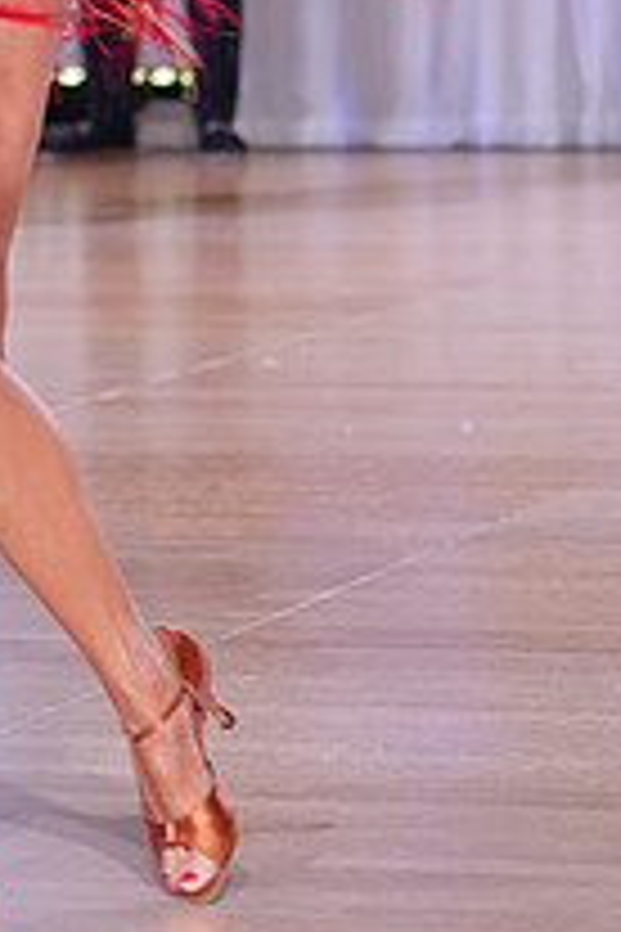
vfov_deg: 7.7
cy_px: -225
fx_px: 6882
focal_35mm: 266
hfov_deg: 5.1
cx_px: -182
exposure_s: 1/200
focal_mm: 95
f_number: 4.5
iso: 2000
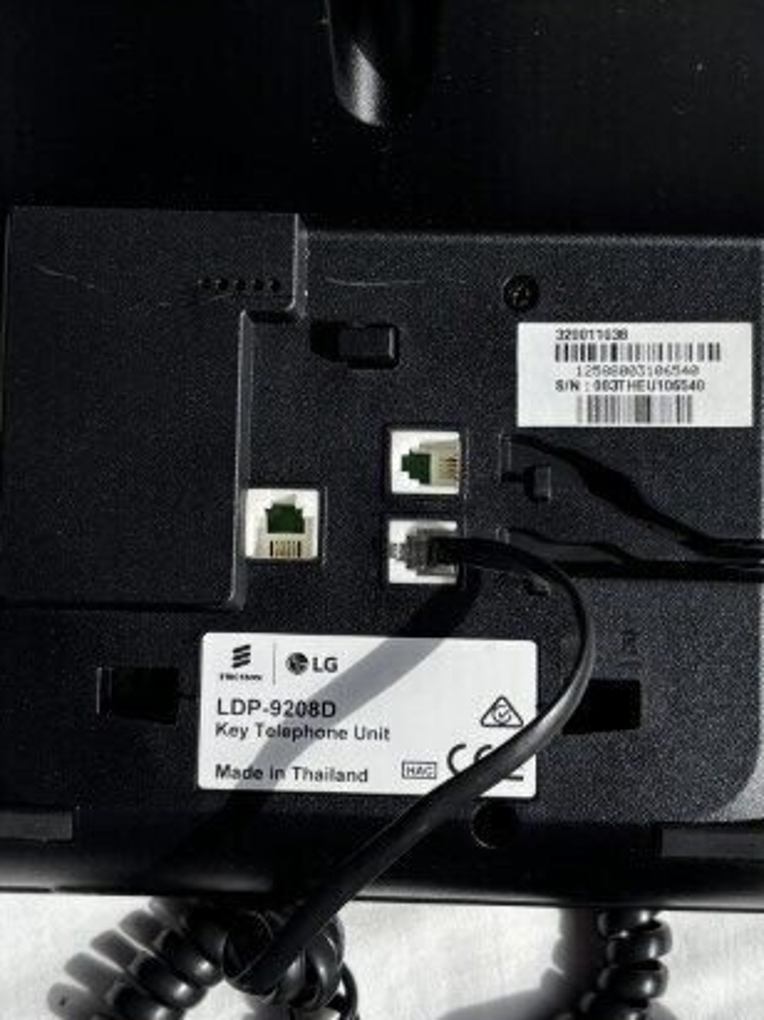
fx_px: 1590
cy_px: 478
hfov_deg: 27.0
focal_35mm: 54
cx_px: 352
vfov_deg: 35.5
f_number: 1.6
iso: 50
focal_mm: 5.96
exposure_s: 1/370
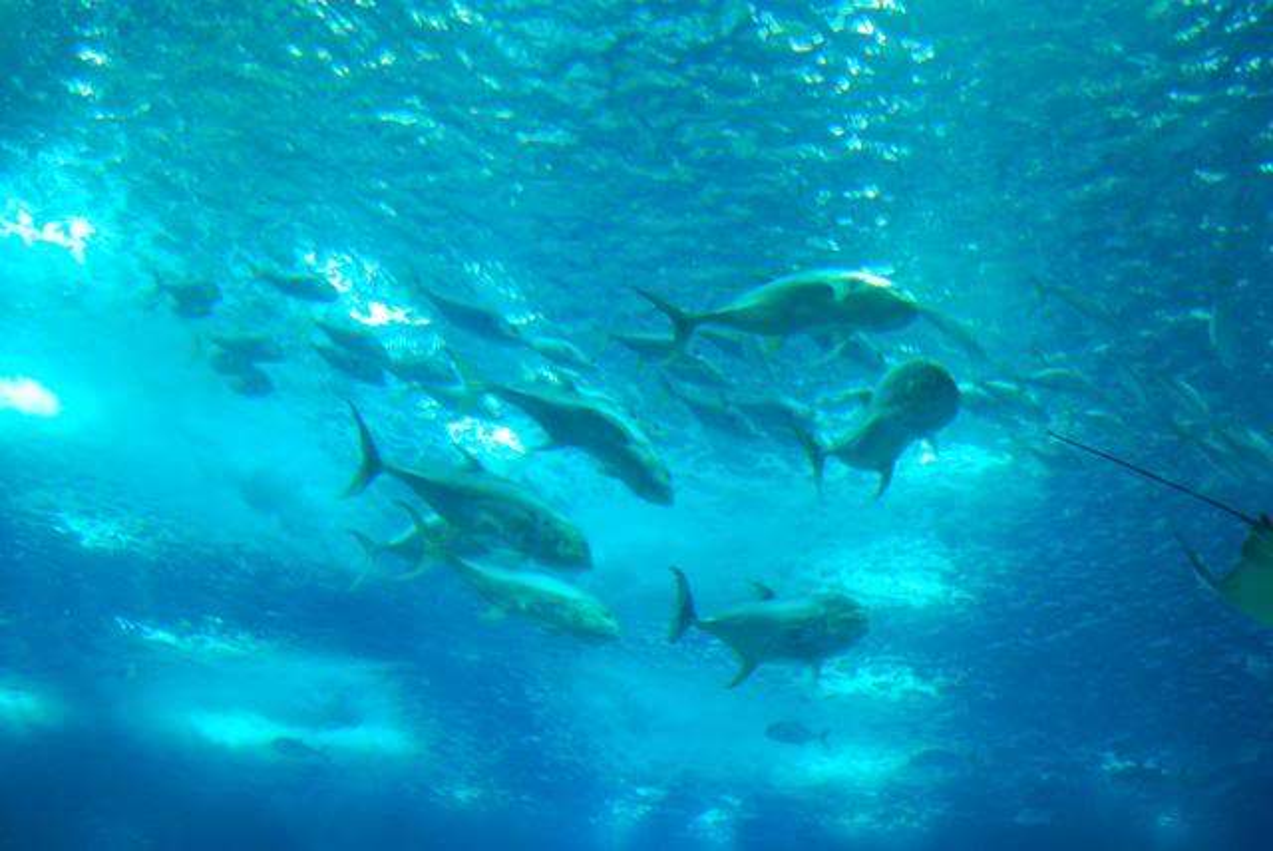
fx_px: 1380
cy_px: 426
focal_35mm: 39
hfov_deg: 49.5
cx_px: 636
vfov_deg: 34.3
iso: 1600
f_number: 5.6
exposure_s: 1/60
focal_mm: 26
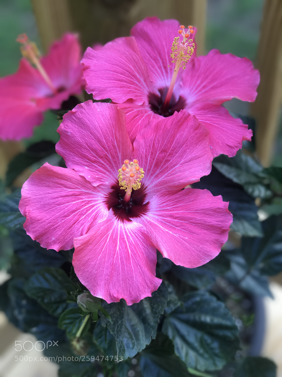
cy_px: 188
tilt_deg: -55.7
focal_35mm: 57
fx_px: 619
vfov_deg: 33.8
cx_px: 141
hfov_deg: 25.7
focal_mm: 6.6
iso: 40
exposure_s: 1/60
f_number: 2.8
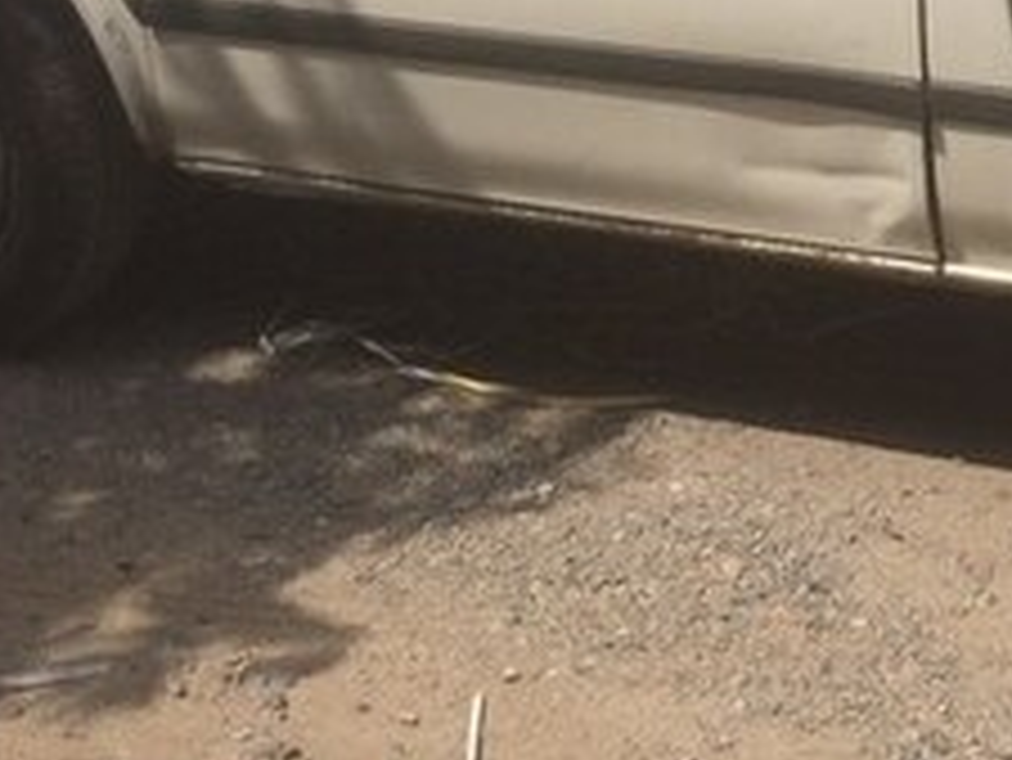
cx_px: 931
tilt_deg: -8.7
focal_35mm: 85
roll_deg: +0.9
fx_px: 2486
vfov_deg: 16.1
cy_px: -344
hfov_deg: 22.4
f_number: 2.2
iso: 32
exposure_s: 1/2933
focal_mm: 4.15
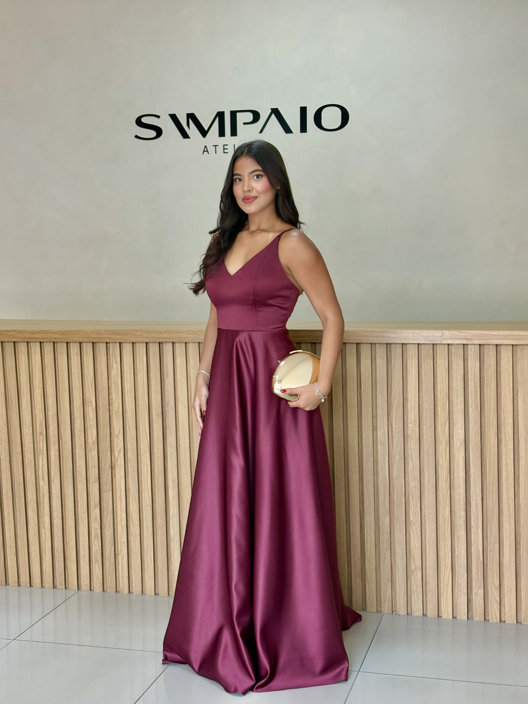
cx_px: 264
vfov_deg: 36.8
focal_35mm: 52
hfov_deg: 28.0
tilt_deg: -5.5
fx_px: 1058
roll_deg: +1.3
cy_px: 352
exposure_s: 1/94
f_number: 1.6
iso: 64
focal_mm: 5.96
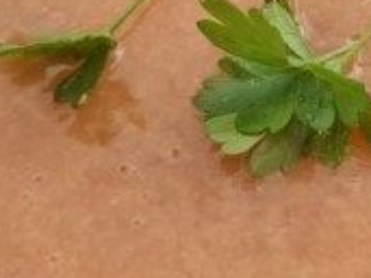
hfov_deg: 17.0
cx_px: 456
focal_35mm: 110
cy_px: -130
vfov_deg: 12.8
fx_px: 1178
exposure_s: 1/459
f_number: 1.8
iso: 50
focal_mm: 5.54
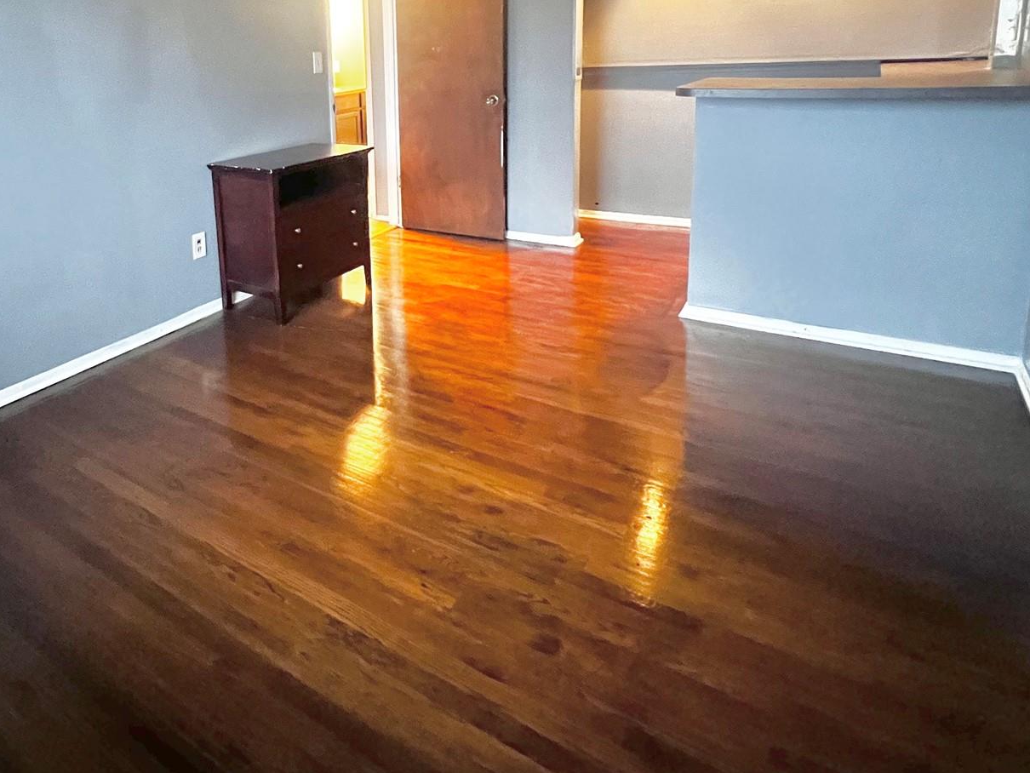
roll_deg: +3.1
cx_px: 323
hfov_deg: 73.4
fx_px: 655
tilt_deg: -10.9
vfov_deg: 57.4
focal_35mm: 22
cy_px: 176
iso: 1000
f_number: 1.8
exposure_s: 1/30
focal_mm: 1.57
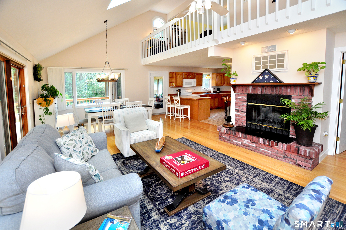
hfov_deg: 100.5
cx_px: 173
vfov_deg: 77.2
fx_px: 144
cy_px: 115
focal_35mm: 15
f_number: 4.5
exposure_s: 1/80
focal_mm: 10
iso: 500
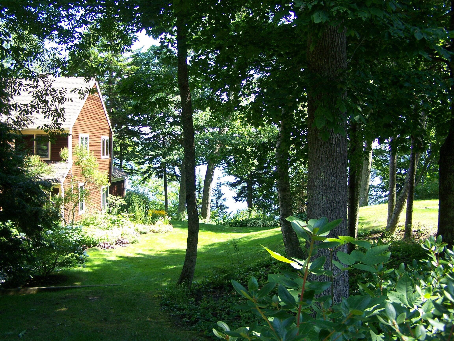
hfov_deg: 49.0
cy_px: 170
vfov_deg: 37.7
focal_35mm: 38
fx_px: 498
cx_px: 227
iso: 80
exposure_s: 1/125
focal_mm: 6.3
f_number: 2.8
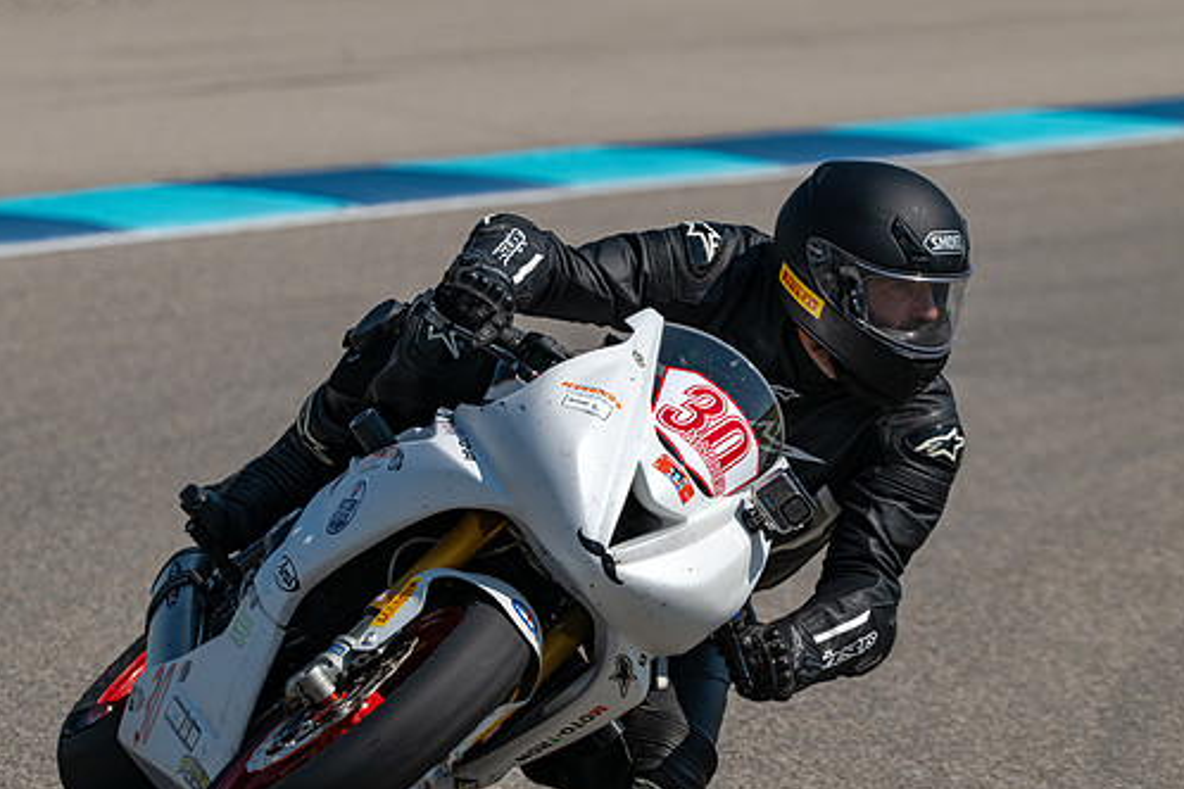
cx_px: 510
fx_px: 19337
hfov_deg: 3.5
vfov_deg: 2.3
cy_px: 382
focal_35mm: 588
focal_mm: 450
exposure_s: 1/1250
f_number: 11
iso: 360
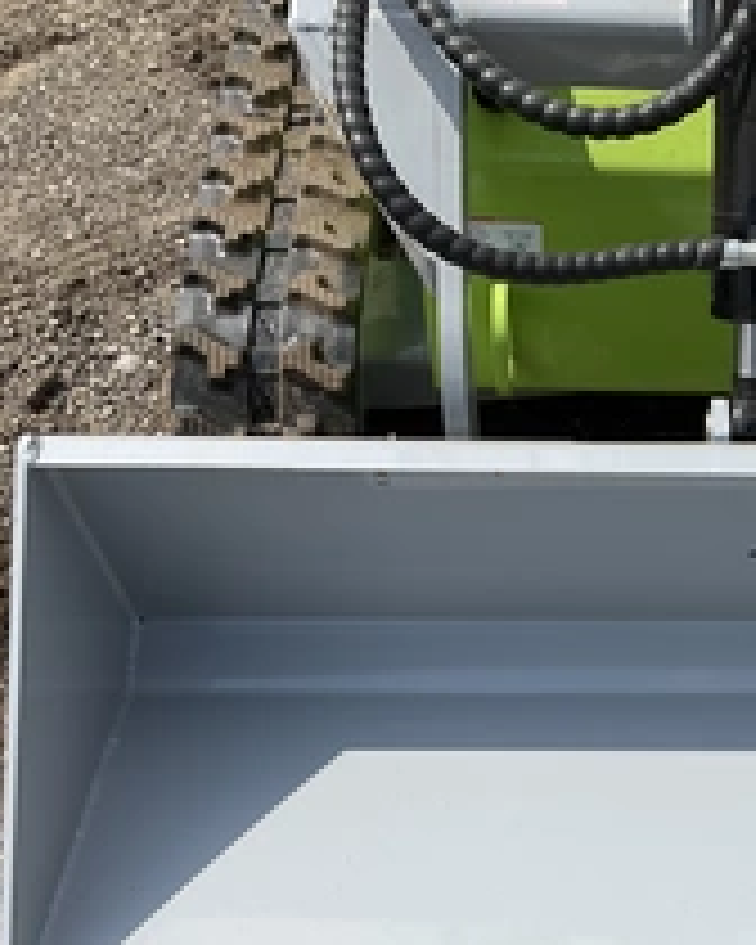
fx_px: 1510
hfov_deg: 26.7
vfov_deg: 34.3
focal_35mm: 54
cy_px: 657
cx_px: 738
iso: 25
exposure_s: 1/2801
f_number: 1.8
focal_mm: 3
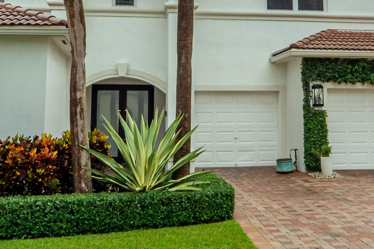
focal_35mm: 48
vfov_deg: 27.2
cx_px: 205
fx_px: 499
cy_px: 31
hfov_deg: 41.1
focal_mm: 12
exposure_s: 1/5000
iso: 200
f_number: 9
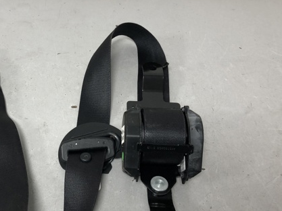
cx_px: 80
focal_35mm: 43
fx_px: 350
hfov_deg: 42.8
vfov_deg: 33.6
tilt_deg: -58.2
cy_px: 117
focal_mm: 4
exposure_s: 1/25
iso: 40
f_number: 1.8
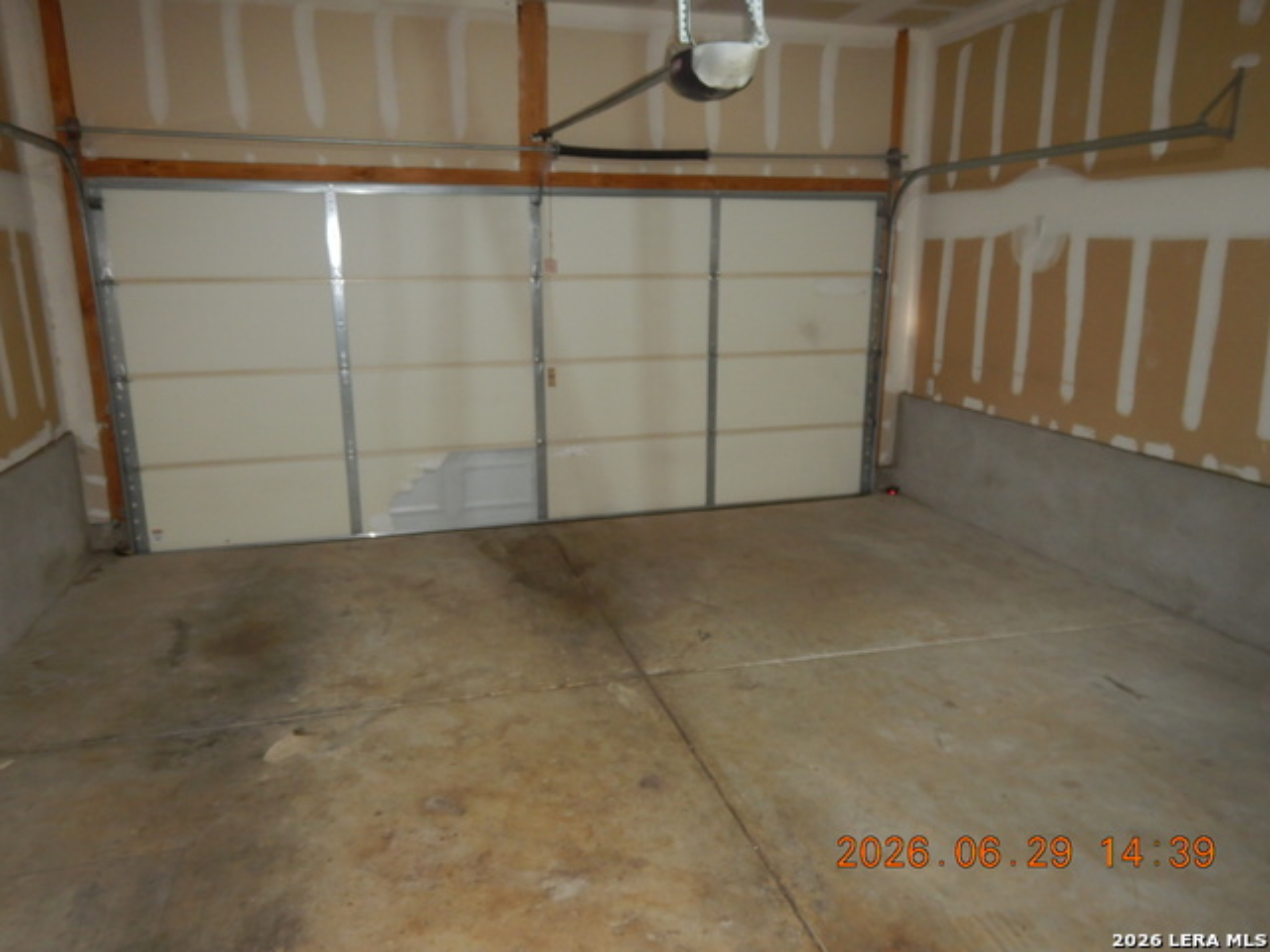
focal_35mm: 24
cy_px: 476
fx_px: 881
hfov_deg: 71.6
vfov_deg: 56.8
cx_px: 635
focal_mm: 4.3
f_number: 2.8
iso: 200
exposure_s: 1/30
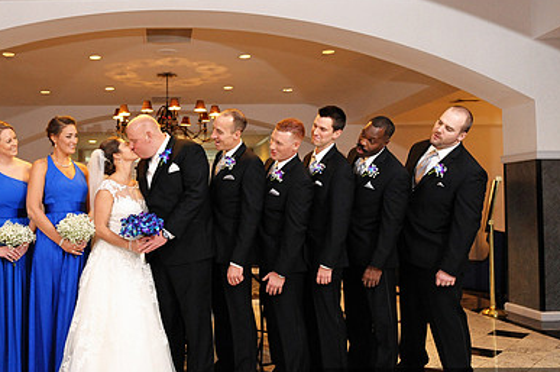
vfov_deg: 36.8
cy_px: 179
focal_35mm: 36
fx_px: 559
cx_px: 155
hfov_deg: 51.4
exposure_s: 1/200
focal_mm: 24
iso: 2500
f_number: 2.8
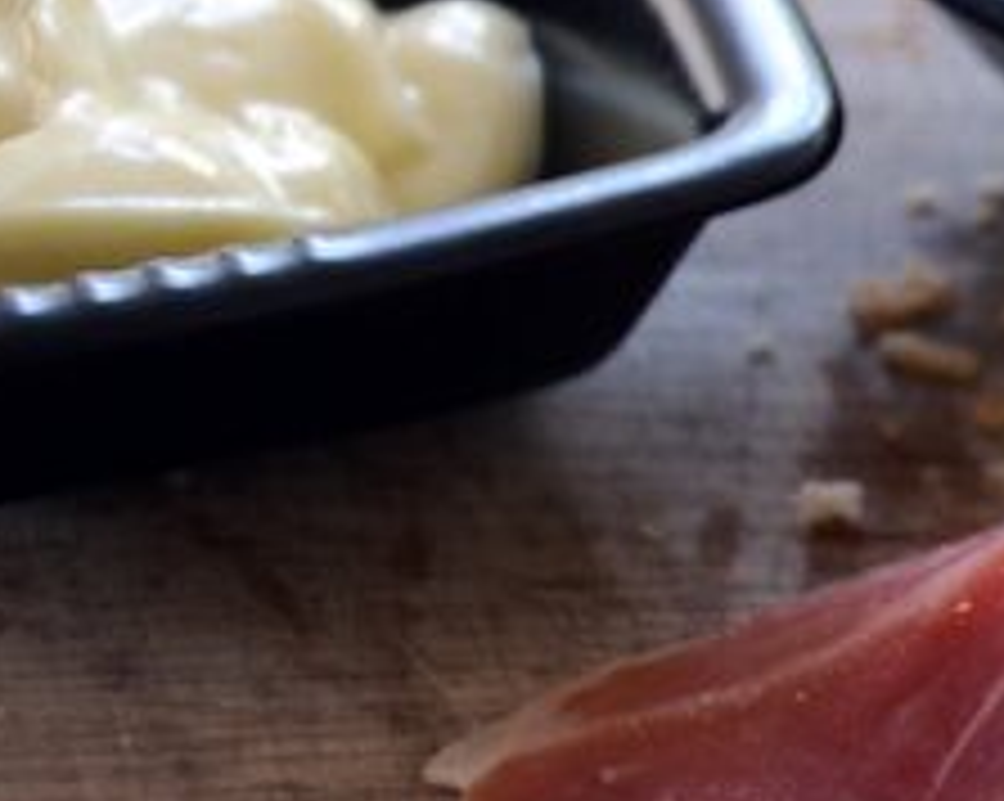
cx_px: 1697
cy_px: 272
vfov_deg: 6.1
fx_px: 7482
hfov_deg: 7.5
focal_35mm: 252
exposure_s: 1/1.3
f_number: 5
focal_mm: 52
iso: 100
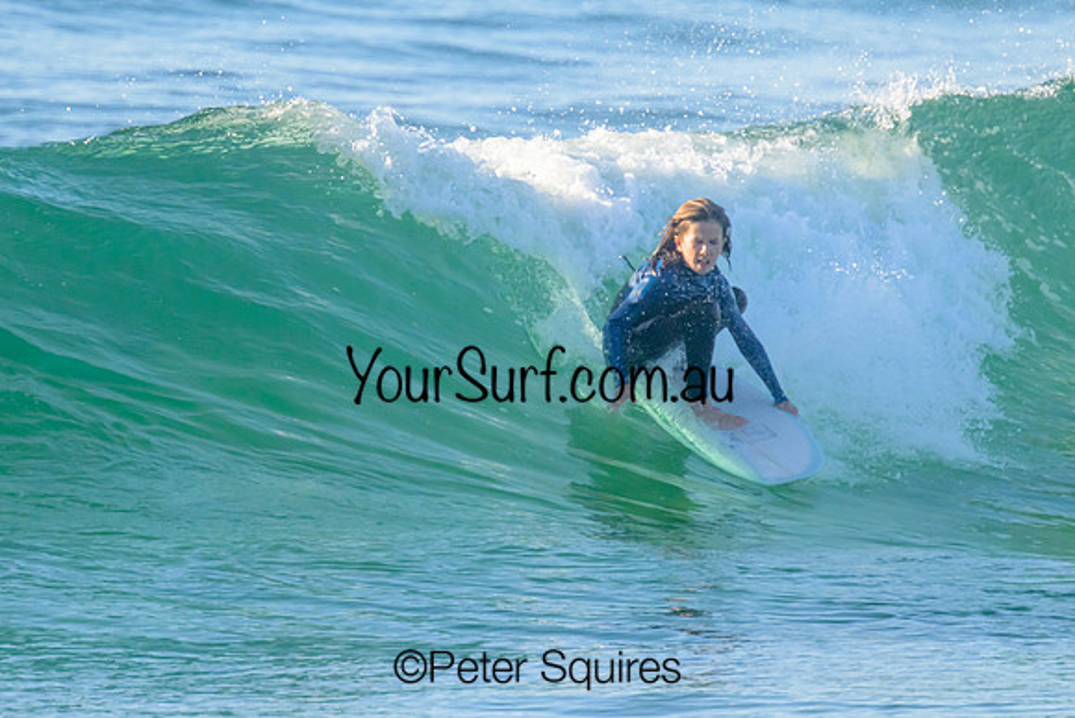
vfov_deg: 1.3
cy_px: 245
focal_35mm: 1054
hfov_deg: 2.0
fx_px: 31494
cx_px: 588
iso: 2000
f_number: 11
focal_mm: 800
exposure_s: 1/2000
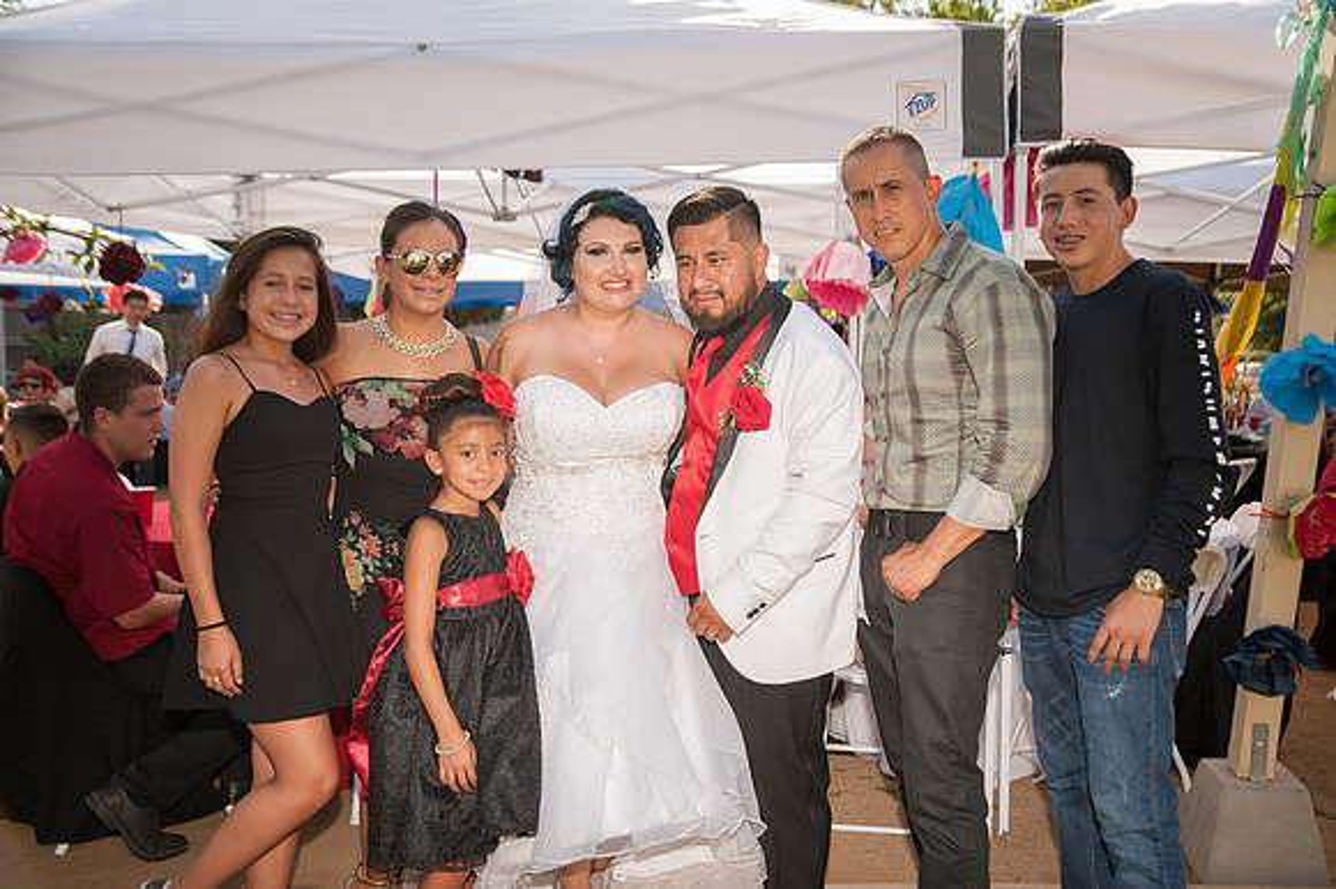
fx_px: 1299
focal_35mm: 35
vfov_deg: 37.8
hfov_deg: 54.4
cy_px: 444
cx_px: 668
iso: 200
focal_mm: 35
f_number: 5
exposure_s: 1/640
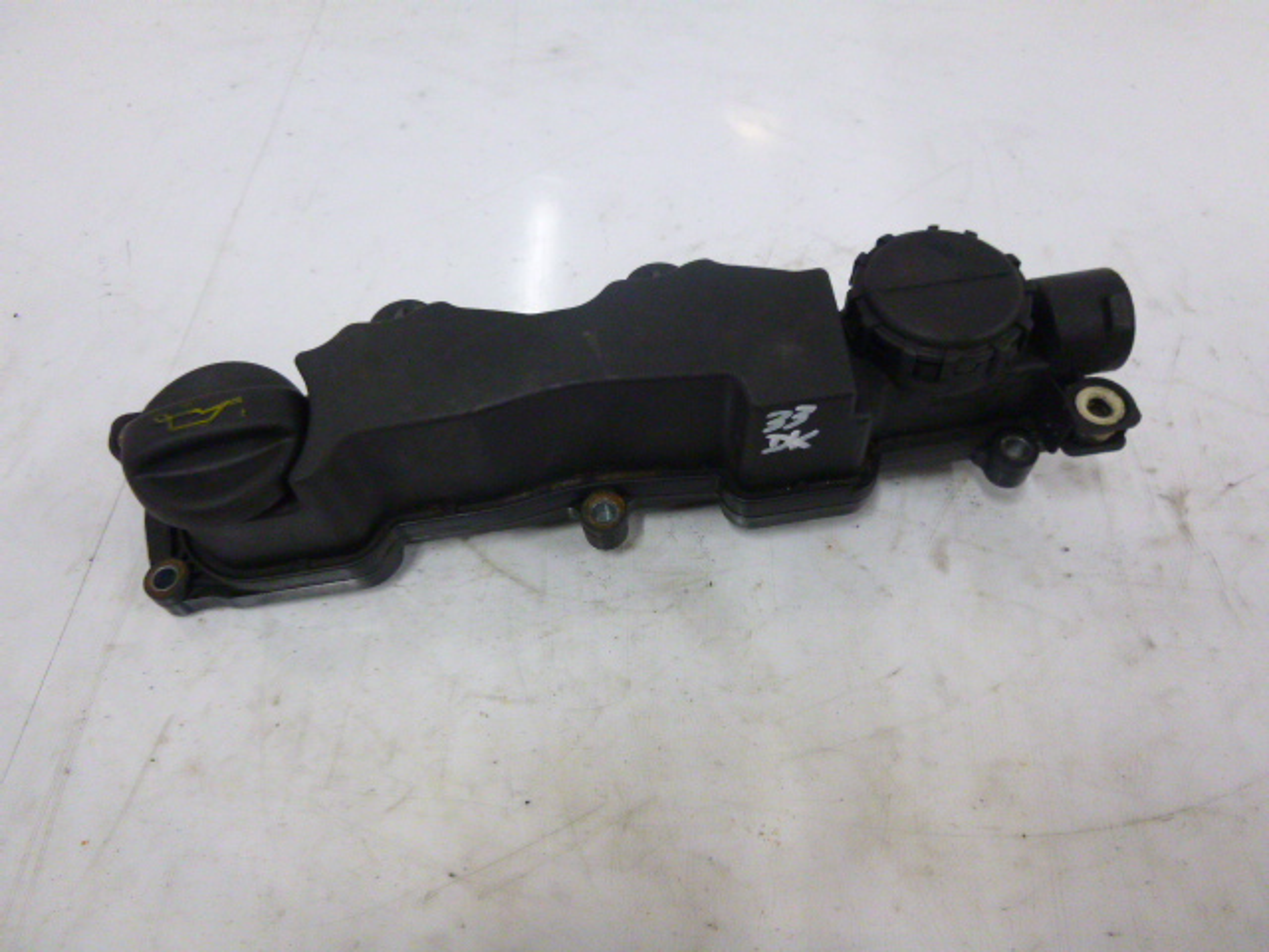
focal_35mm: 25
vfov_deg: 54.9
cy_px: 476
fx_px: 916
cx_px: 634
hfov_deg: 69.4
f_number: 3.9
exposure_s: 1/13
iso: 400
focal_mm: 4.5
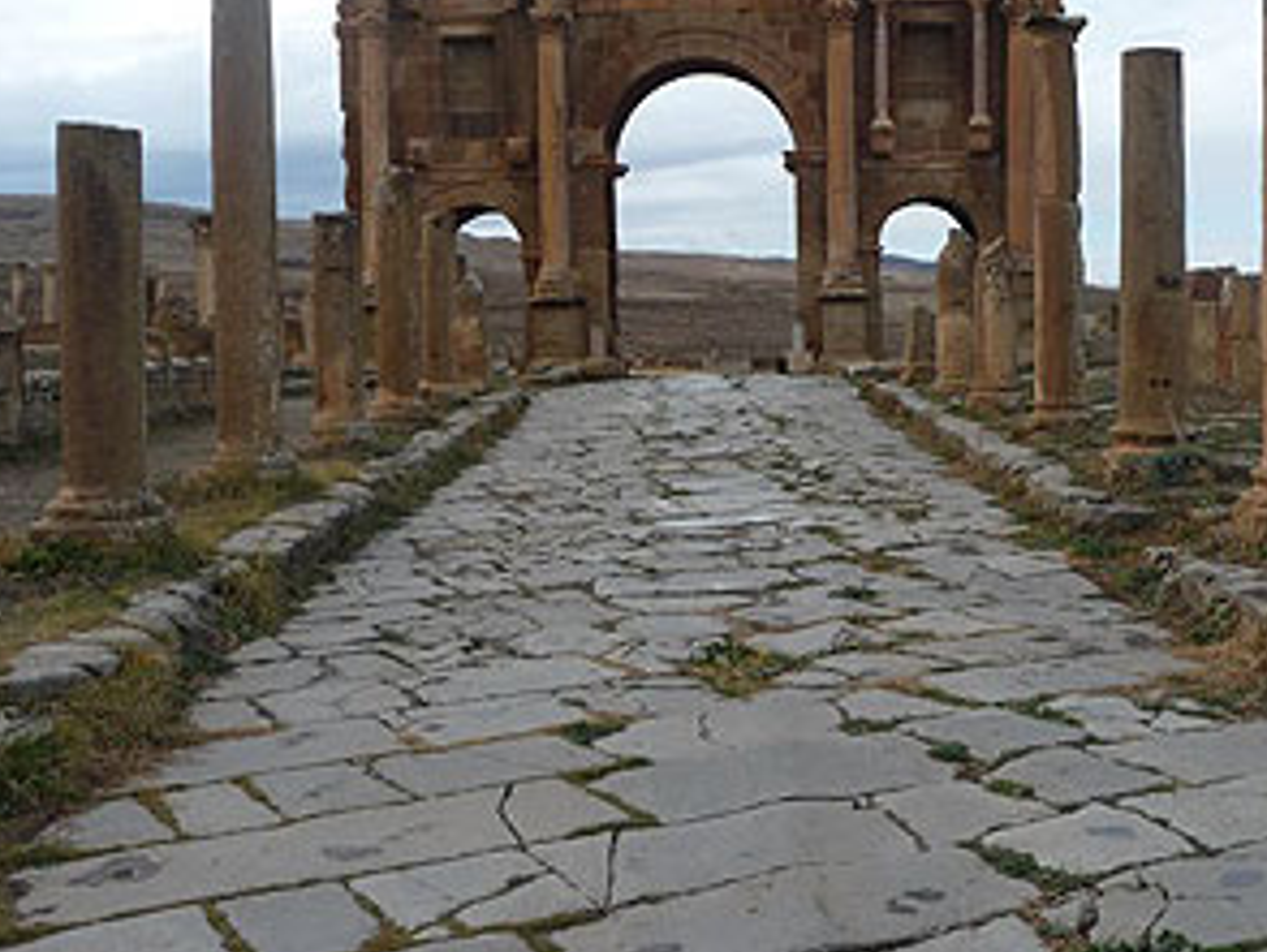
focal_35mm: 49
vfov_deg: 29.6
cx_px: 728
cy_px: 370
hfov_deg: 38.8
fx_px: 1795
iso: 100
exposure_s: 1/640
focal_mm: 5.3
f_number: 3.5
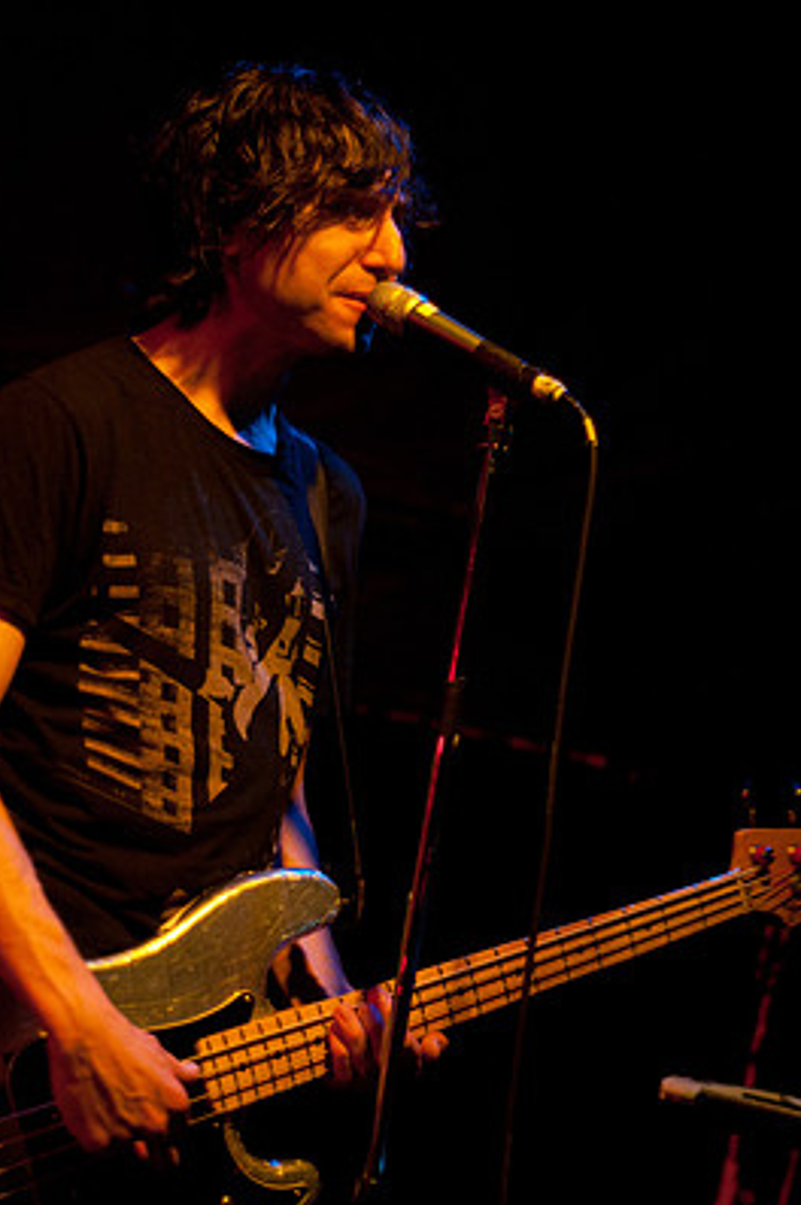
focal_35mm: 85
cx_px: 384
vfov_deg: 23.9
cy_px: 622
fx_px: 2842
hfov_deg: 16.0
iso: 1250
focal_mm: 50
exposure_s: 1/40
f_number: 1.8
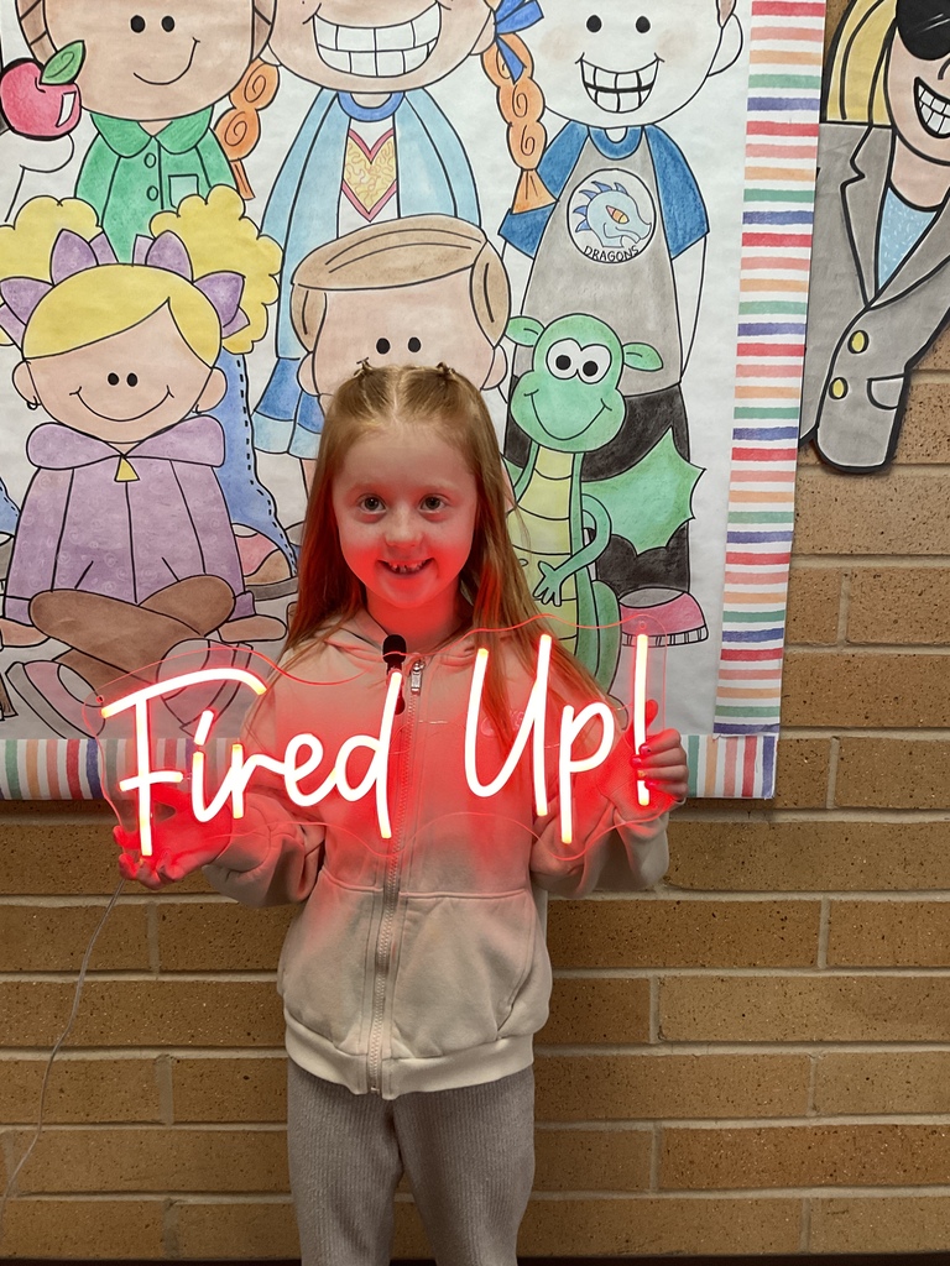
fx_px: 1061
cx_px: 475
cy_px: 633
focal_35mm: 29
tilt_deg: -11.2
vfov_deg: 61.7
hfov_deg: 48.2
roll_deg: -1.1
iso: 125
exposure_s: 1/60
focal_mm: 3
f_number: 1.8
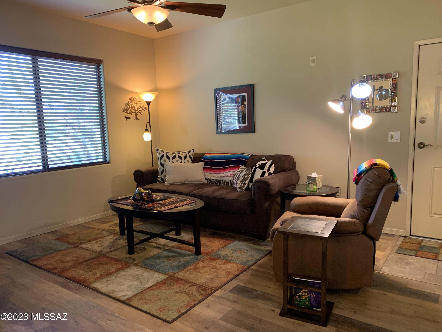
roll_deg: +1.6
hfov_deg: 67.3
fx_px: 332
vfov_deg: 53.1
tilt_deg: -7.9
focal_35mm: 26
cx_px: 221
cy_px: 166
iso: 200
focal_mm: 4.25
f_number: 1.8
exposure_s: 1/60
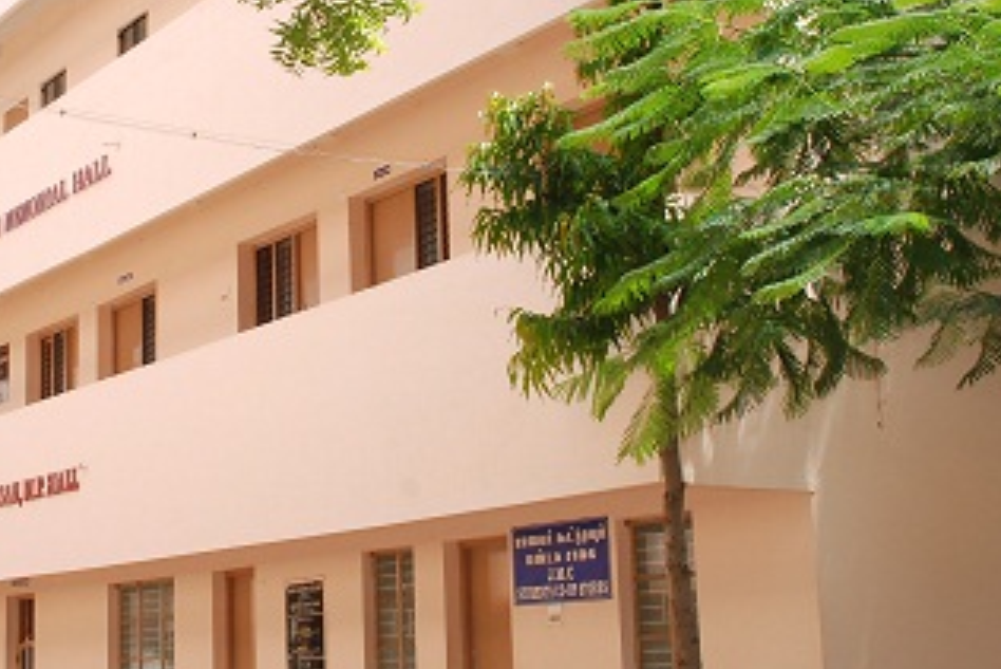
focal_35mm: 74
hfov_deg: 27.2
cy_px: 271
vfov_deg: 18.4
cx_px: 333
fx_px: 2058
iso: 250
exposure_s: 1/80
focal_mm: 26
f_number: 13
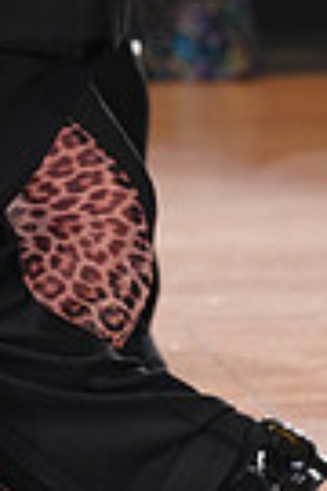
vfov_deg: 3.5
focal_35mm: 587
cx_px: -67
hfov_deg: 2.3
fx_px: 7997
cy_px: -80
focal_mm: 137
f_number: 3.2
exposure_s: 1/500
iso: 2500
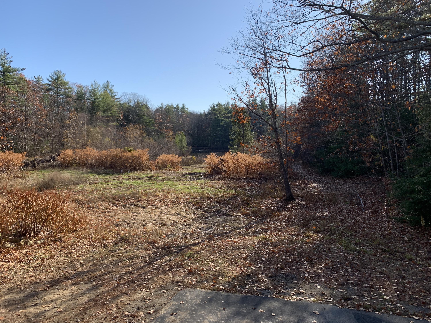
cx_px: 216
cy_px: 162
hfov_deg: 67.3
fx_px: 324
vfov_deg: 53.1
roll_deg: +0.0
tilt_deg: -4.4
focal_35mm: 26
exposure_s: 1/1880
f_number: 1.8
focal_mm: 4.25
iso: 25
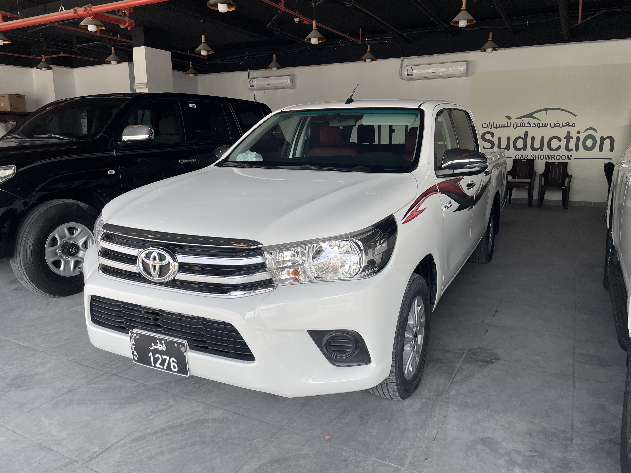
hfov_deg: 67.3
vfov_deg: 53.1
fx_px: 474
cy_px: 236
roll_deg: -0.4
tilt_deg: -10.0
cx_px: 316
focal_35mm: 26
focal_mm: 4.2
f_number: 1.6
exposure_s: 1/636
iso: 32
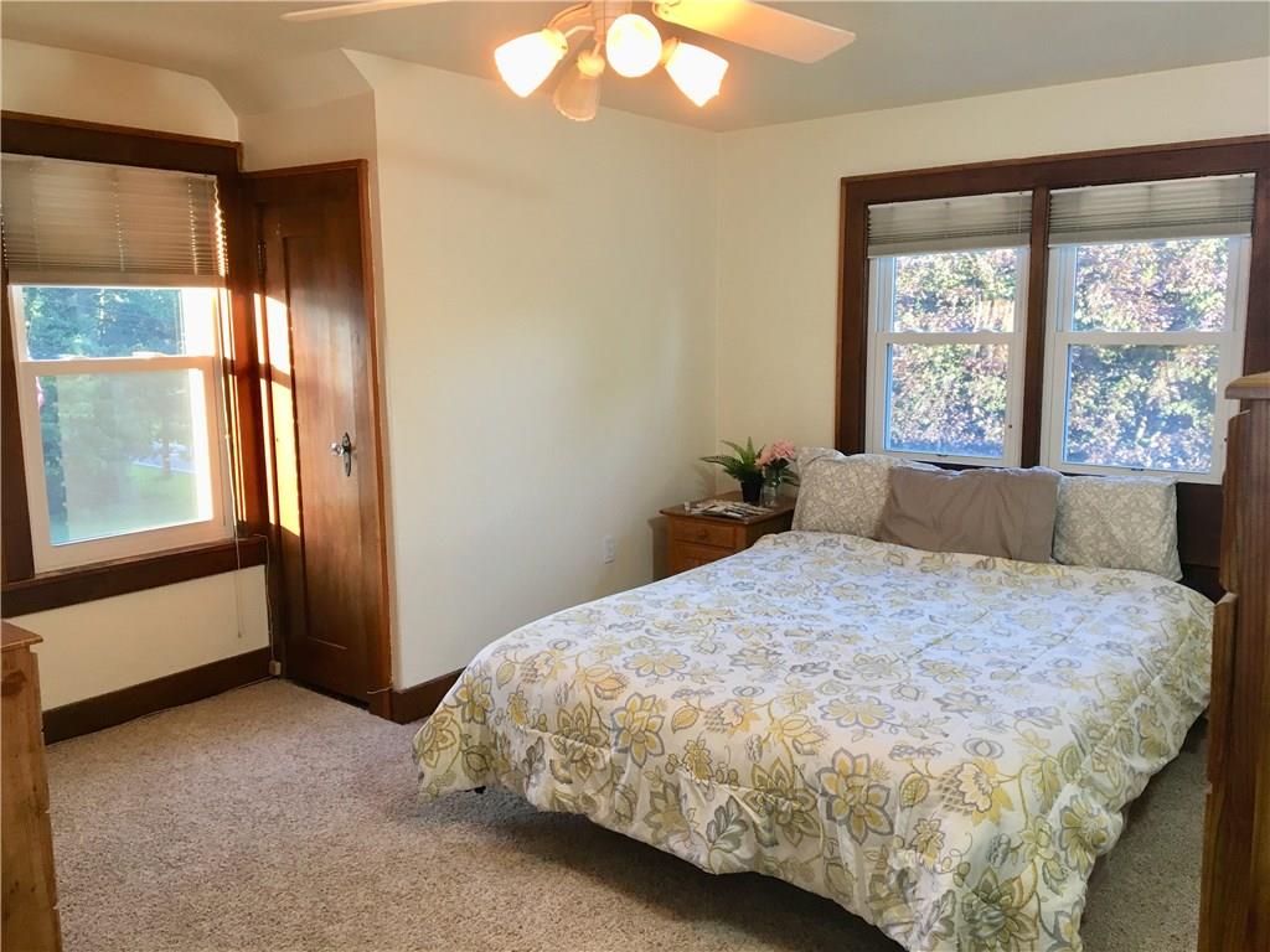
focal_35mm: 29
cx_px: 635
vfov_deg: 48.2
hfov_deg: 61.7
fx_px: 1064
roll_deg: +0.5
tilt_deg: -8.5
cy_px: 476
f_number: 2.2
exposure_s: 1/30
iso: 80
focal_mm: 4.15
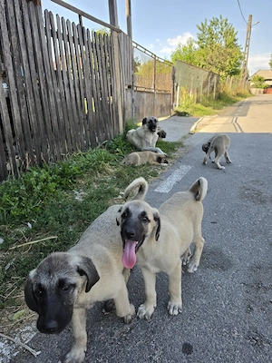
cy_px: 182
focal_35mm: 23
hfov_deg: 58.9
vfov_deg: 73.9
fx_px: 241
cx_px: 136
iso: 64
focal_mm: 6.5
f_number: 1.4
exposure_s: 1/2000
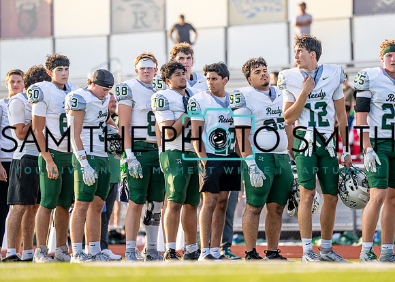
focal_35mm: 188
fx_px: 2114
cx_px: 212
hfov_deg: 10.7
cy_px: 132
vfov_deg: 7.6
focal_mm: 156
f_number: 2.8
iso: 320
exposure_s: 1/2000
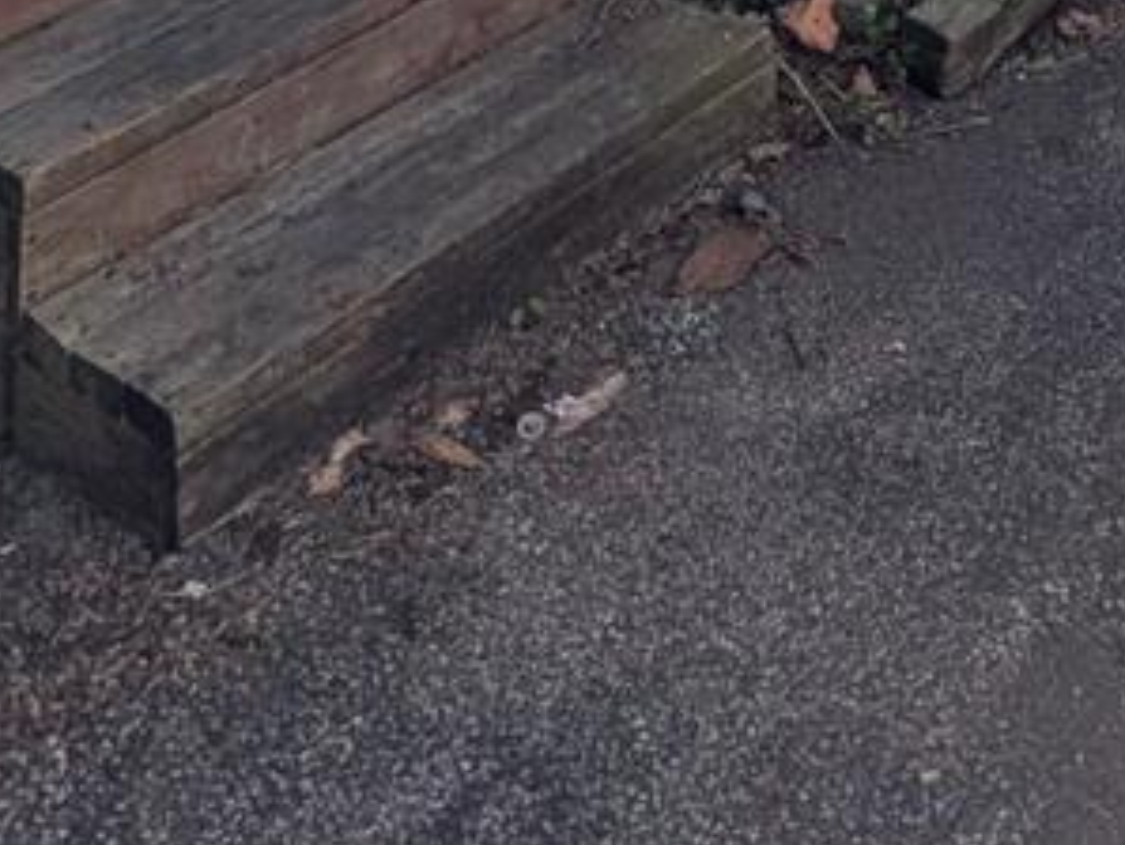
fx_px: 1886
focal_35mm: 58
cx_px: 1208
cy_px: -1166
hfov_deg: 30.1
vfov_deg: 15.1
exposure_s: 1/2660
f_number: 1.7
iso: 62
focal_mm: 2.02
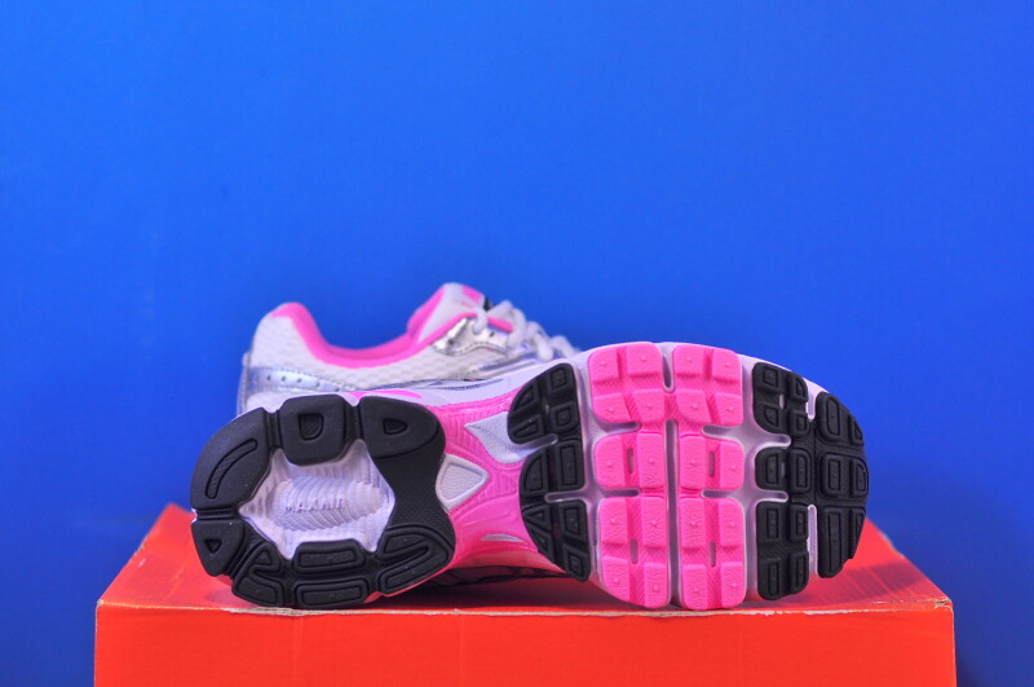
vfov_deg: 18.1
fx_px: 2151
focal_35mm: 75
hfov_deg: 27.0
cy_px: 344
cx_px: 517
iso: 250
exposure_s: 1/320
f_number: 2.8
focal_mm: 50
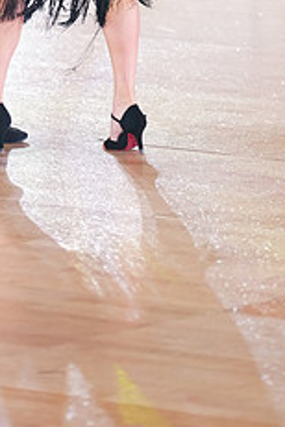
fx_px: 5616
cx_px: 60
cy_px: -102
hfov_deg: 2.9
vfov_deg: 4.3
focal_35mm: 473
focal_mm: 188
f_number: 2.8
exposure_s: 1/500
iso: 2500
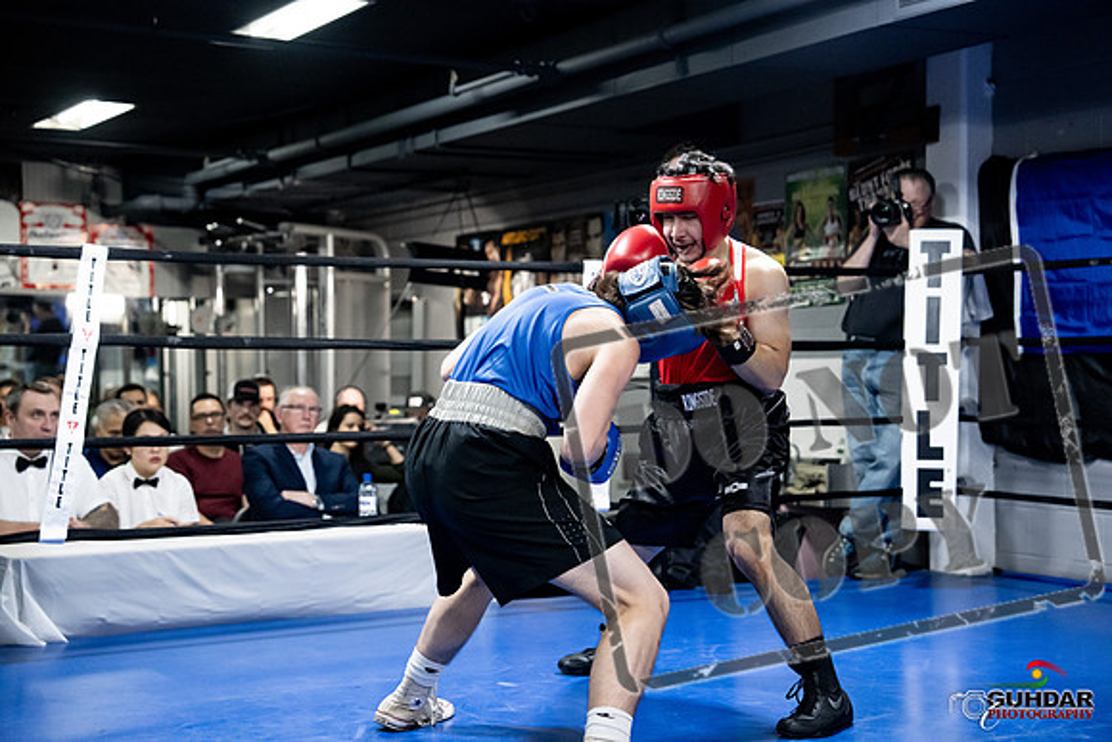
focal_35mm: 60
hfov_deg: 33.4
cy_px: 371
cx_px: 556
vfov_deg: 22.6
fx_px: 1854
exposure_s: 1/1000
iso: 8000
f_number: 2.8
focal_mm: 60
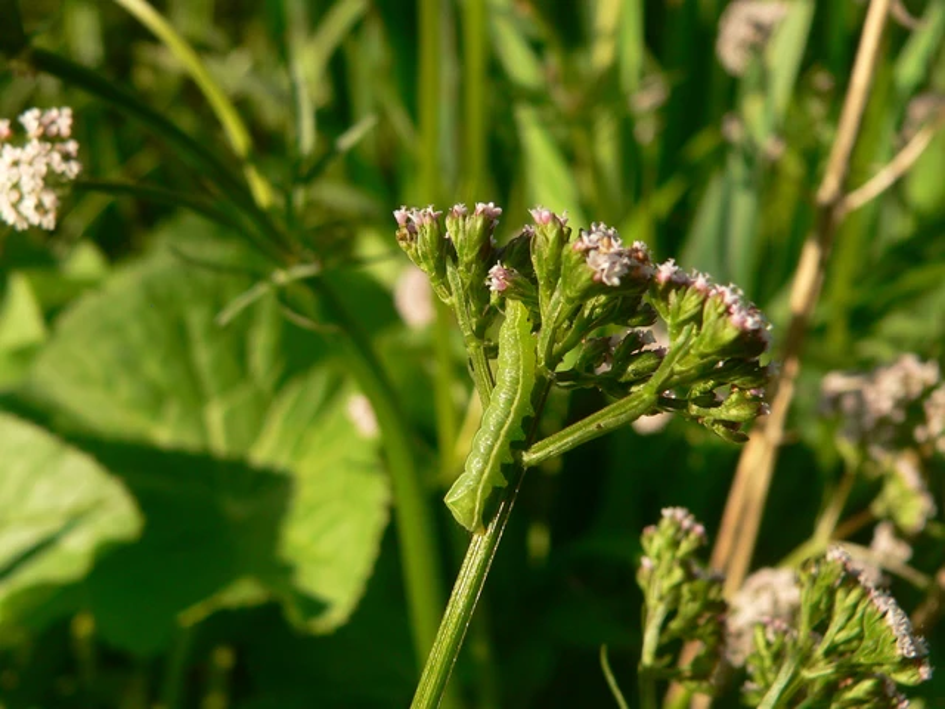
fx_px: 1338
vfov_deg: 29.7
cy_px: 354
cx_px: 472
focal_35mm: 49
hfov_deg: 38.9
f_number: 4
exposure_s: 1/400
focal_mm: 8.2
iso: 100
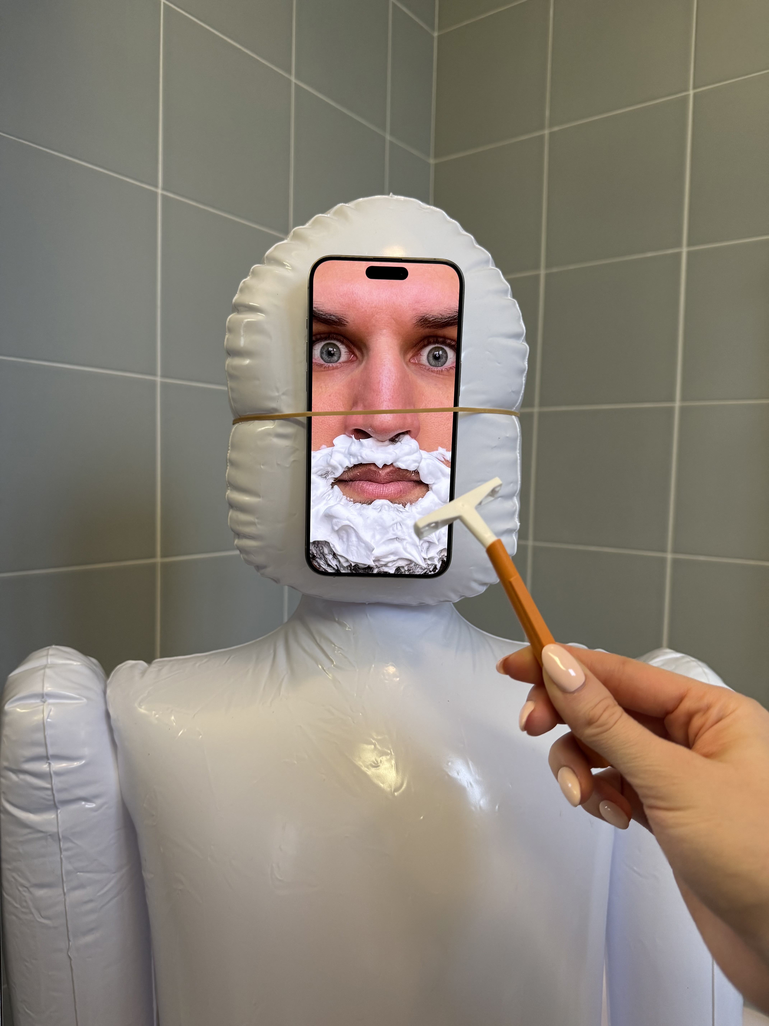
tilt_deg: -3.1
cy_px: 513
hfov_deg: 56.8
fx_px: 711
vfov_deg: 71.6
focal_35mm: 24
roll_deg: -1.3
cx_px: 384
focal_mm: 6.76
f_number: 1.78
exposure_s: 1/100
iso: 160
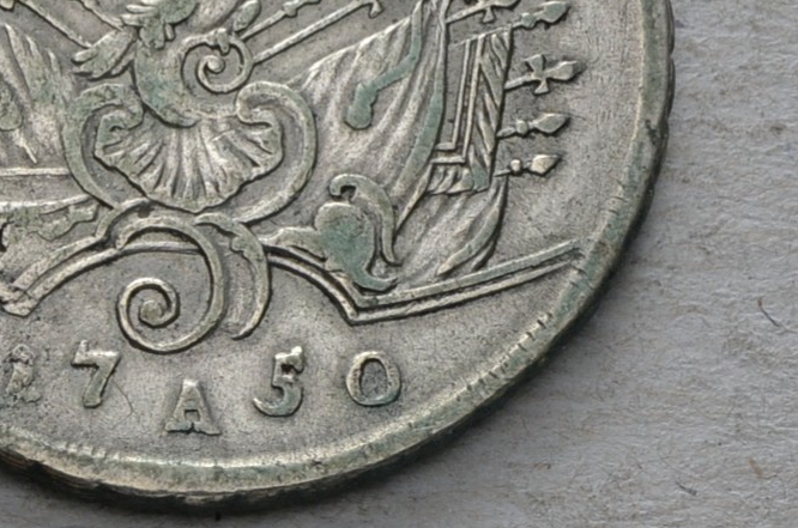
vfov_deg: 6.1
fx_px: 4910
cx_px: -313
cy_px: 473
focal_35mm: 222
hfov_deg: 9.1
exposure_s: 1/200
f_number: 14
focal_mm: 40
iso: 400
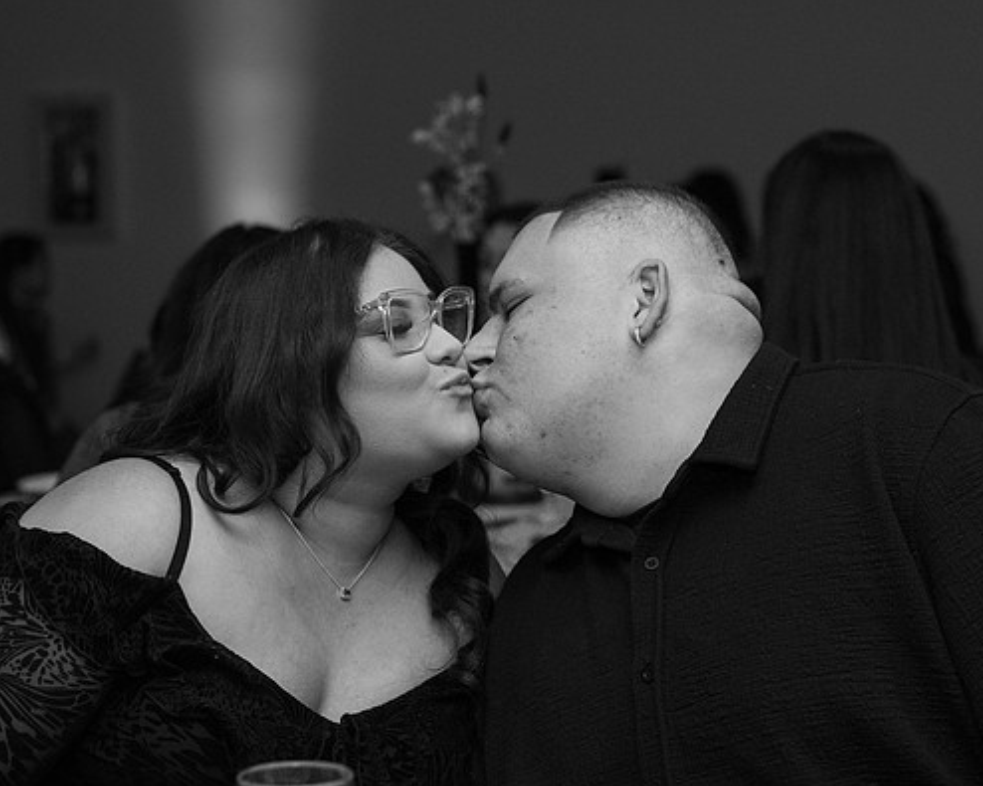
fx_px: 2647
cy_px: 266
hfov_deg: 21.0
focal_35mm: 91
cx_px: 489
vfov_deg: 16.9
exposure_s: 1/200
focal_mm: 50
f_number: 3.2
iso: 2000
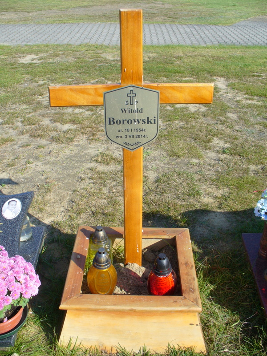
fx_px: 381
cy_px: 178
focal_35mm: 37
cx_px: 134
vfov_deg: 50.1
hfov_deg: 38.7
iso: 80
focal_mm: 6.1
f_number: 5.6
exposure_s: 1/200
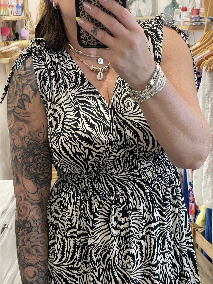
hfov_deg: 22.9
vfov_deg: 30.3
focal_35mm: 64
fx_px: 525
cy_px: 142
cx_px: 106
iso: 250
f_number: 2.2
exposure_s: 1/50
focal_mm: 7.5
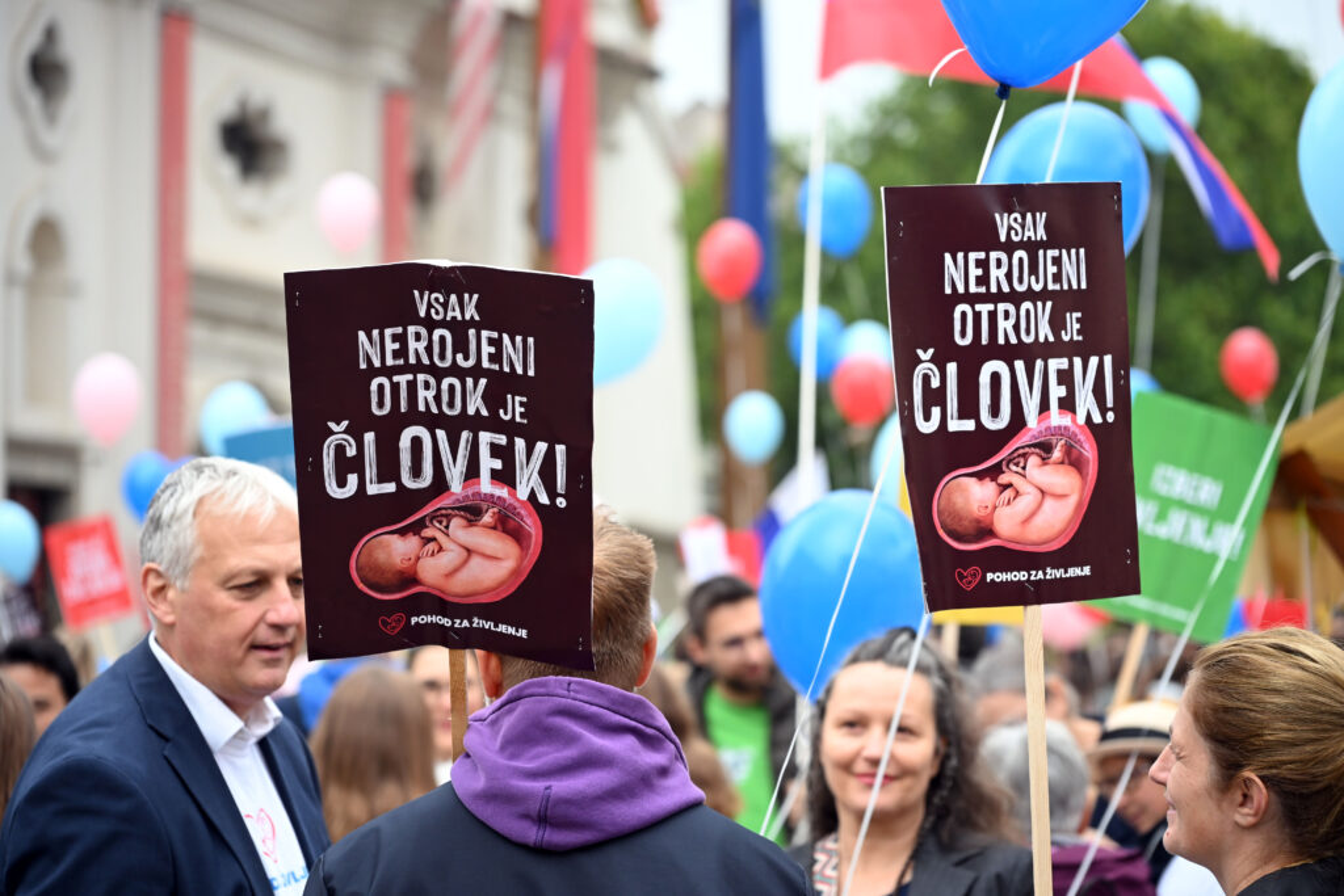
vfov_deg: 13.2
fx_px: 3883
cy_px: 448
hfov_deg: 19.6
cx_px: 672
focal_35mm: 104
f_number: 4
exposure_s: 1/400
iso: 800
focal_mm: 104
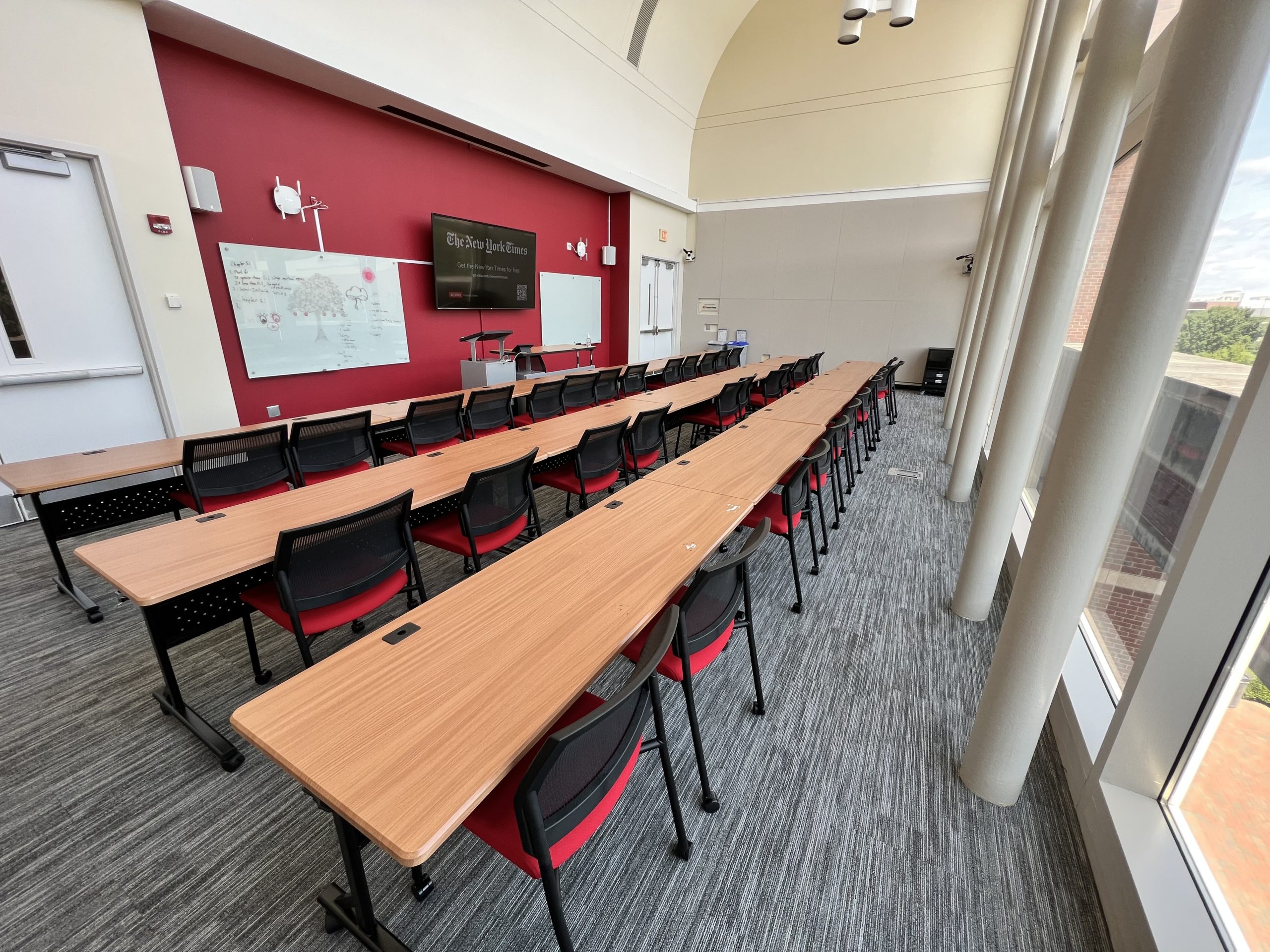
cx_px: 635
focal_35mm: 13
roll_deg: -1.1
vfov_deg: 89.9
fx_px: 477
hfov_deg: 106.2
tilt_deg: -18.7
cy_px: 476
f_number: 1.8
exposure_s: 1/99
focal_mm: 1.57
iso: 40
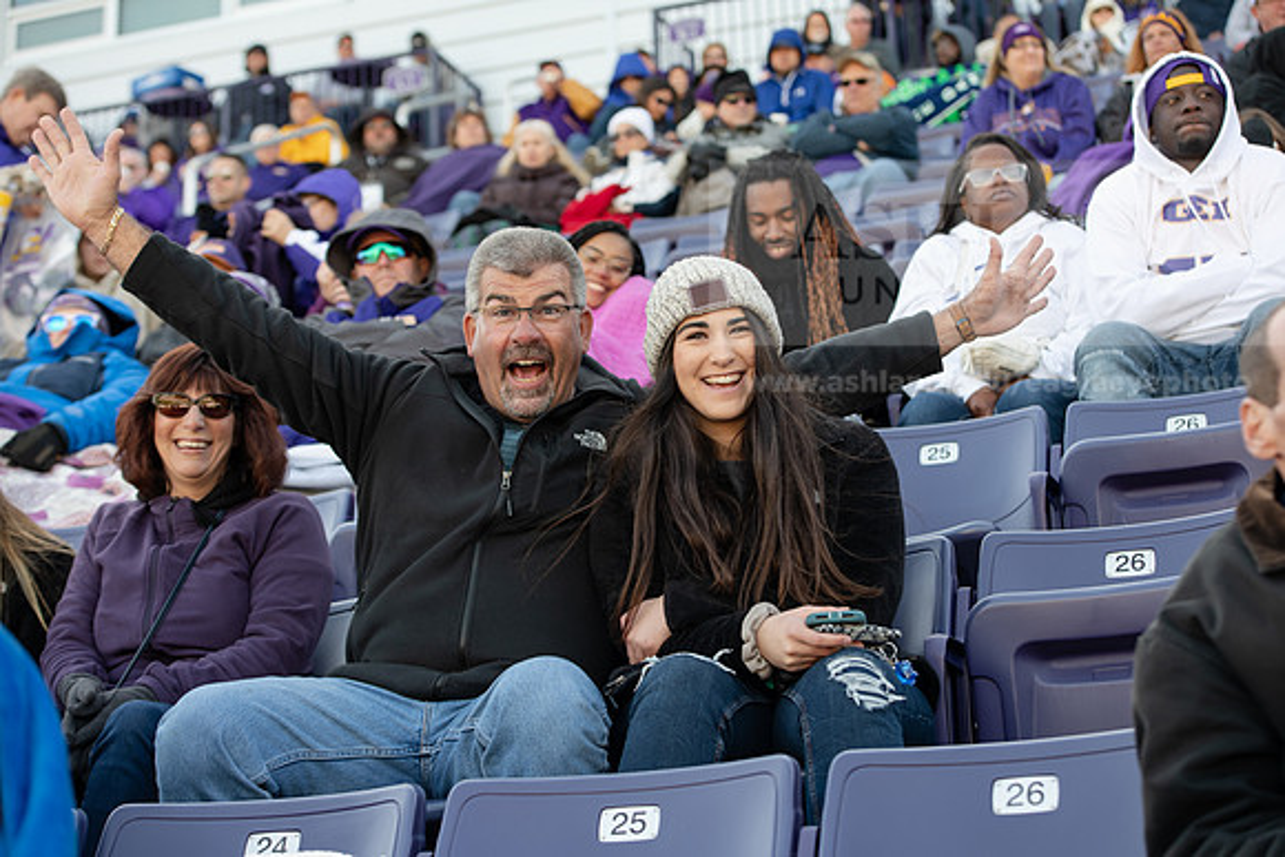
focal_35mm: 70
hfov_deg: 28.8
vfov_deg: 19.5
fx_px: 2499
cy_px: 428
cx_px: 642
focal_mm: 70
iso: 400
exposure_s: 1/320
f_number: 4.5
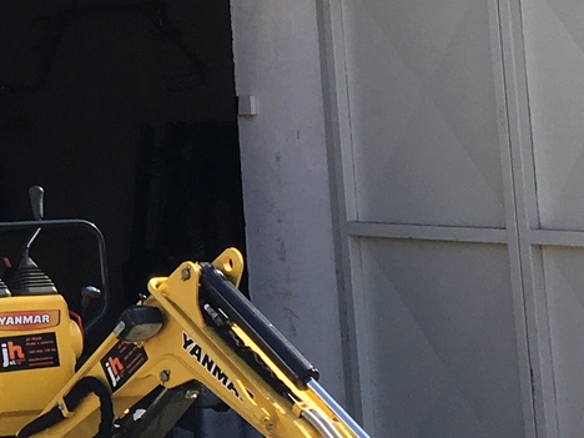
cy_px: -125
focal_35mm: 125
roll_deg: +1.9
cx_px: -366
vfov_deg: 11.6
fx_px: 2109
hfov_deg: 14.4
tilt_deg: +7.2
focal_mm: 4.15
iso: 25
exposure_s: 1/596
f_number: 2.2
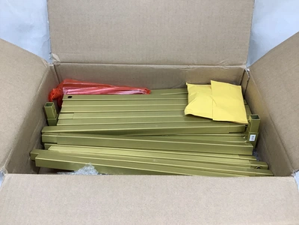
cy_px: 112
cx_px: 150
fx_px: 268
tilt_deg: -44.5
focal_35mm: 31
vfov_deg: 45.4
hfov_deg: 58.4
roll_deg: -0.6
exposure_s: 1/60
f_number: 2.4
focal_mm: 3.3
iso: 50
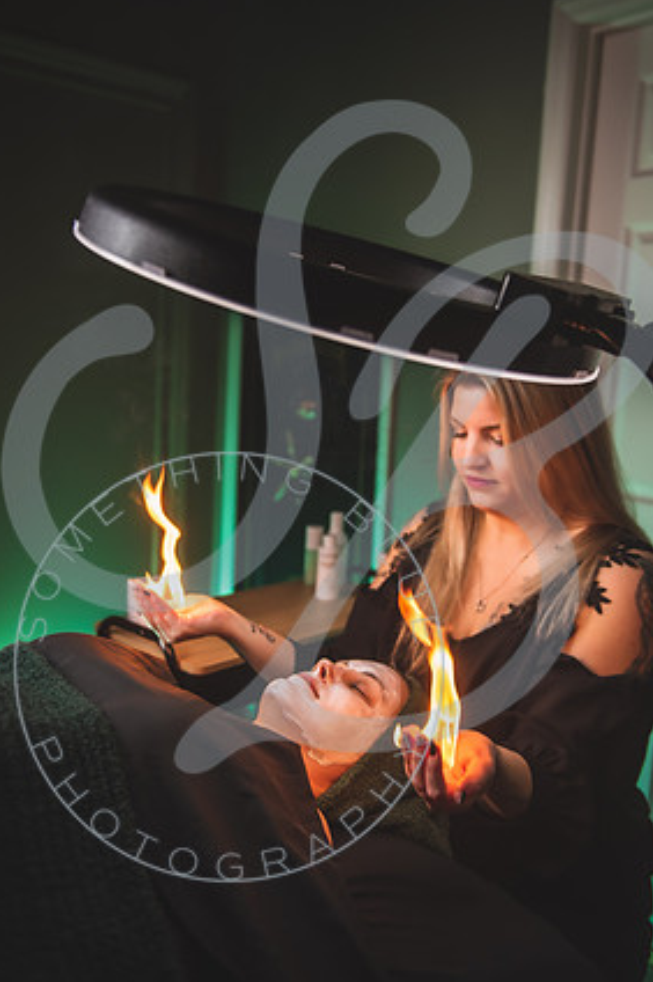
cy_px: 491
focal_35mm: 34
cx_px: 333
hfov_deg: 38.8
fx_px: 927
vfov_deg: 55.8
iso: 200
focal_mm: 32
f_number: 2.8
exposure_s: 1/200
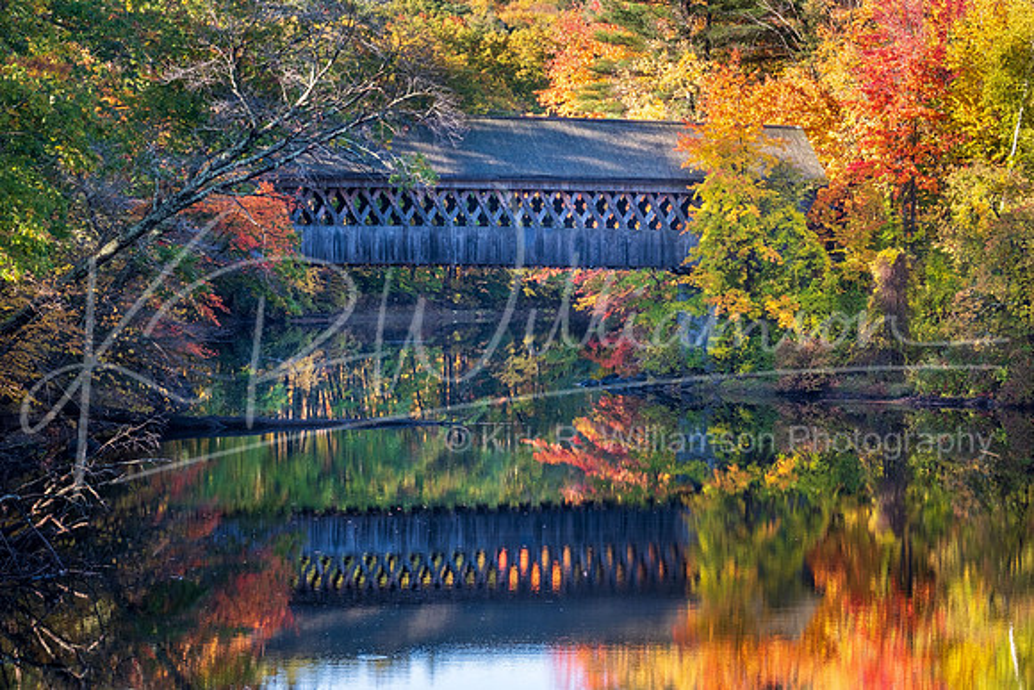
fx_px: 4097
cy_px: 362
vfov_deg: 9.6
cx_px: 507
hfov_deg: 14.4
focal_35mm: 143
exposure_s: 1/20
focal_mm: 90.4
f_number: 14
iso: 160
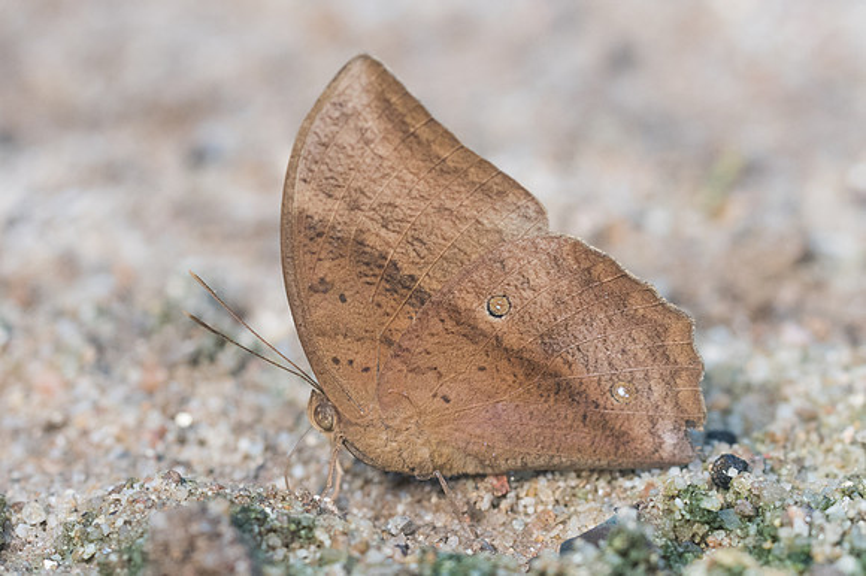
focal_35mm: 342
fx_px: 8215
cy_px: 284
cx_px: 394
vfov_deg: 4.0
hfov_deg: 6.0
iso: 640
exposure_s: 1/320
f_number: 4.5
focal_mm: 150
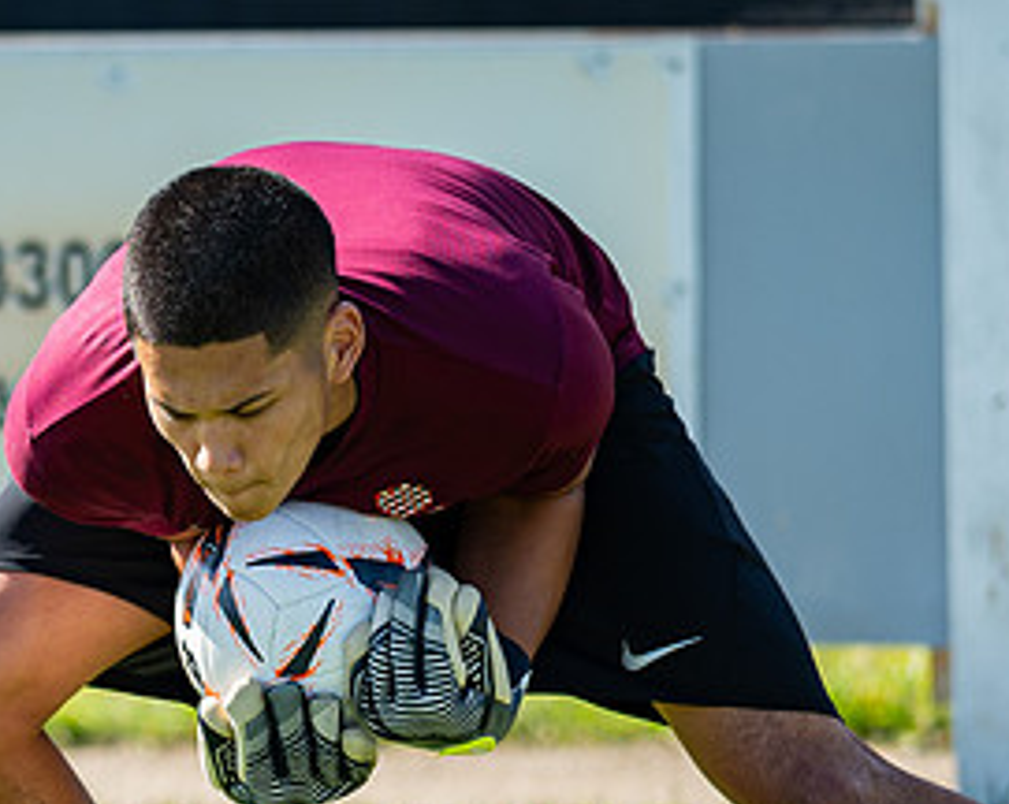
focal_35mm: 527
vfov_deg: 2.9
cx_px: 205
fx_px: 15715
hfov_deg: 3.7
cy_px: 681
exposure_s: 1/2000
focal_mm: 135
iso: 80
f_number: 1.8
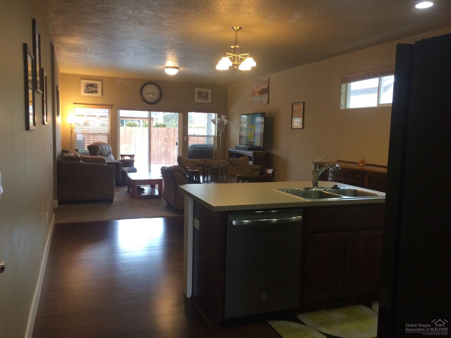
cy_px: 169
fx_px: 378
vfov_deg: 48.2
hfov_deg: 61.7
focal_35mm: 29
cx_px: 226
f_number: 2.2
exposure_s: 1/30
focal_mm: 4.15
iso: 64
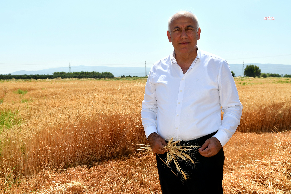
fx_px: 339
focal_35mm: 42
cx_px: 146
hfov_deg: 46.4
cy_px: 97
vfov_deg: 31.9
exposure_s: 1/250
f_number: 13
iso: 100
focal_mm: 28
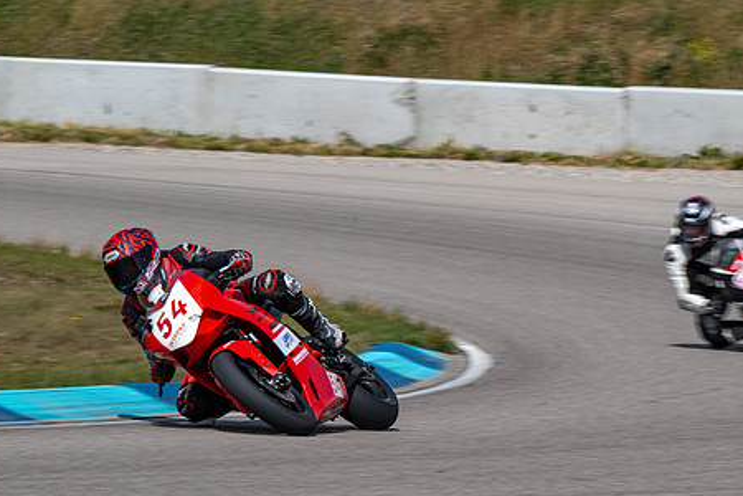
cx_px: 480
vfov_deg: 3.1
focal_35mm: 439
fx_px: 9060
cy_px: 360
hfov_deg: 4.7
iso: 80
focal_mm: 280
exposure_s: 1/160
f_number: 16
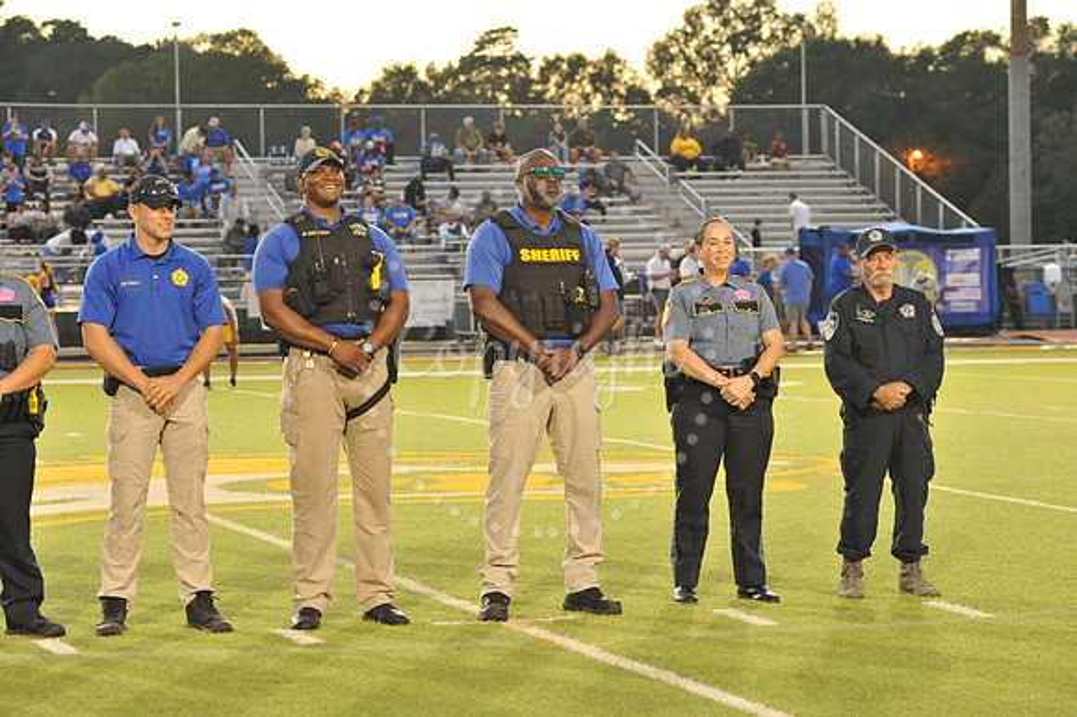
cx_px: 538
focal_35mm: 120
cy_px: 358
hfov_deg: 17.1
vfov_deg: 11.4
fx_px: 3588
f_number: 5.6
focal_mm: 120
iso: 5000
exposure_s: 1/125
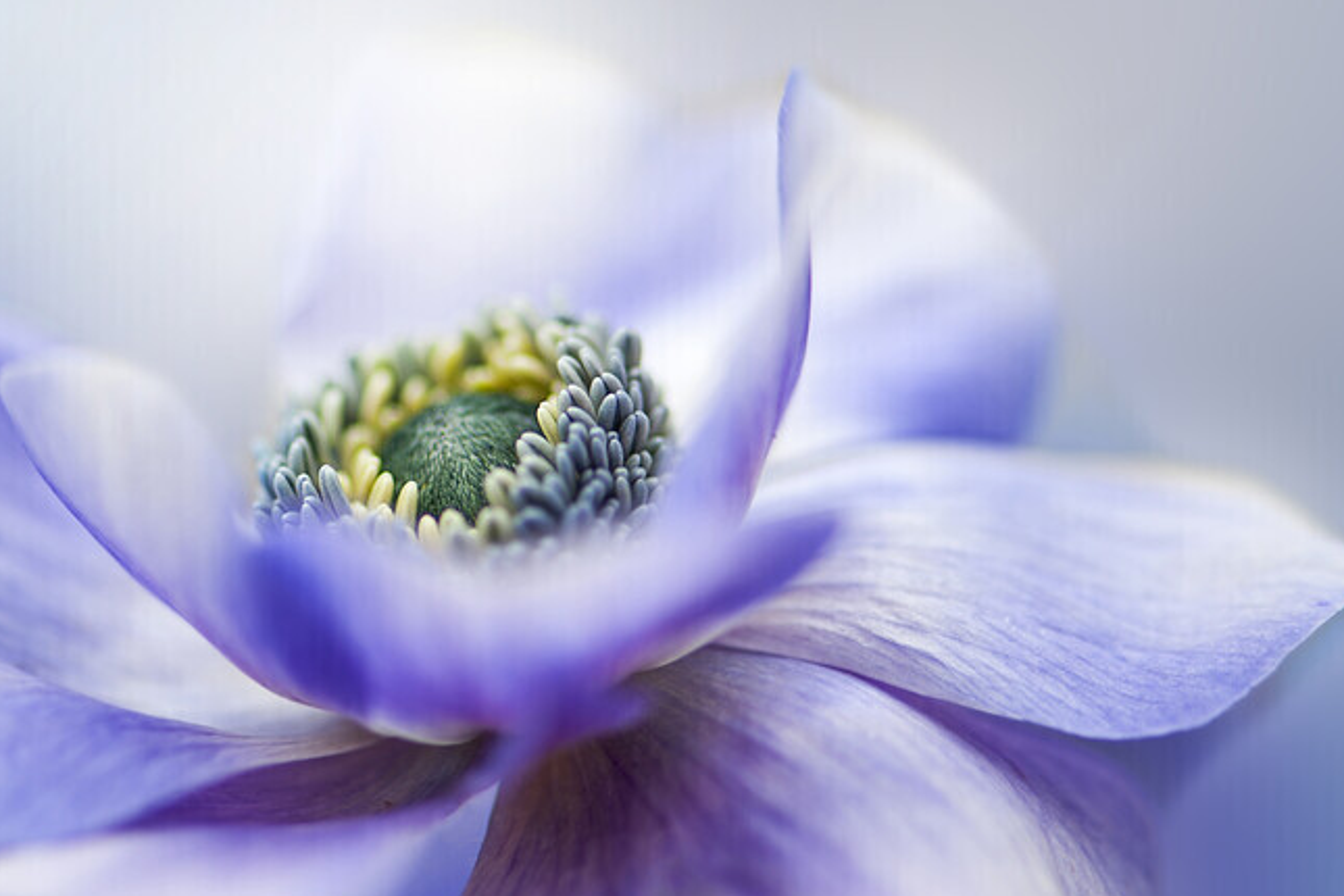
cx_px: 640
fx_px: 4554
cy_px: 396
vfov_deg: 11.2
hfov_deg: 16.8
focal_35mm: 122
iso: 200
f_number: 3.5
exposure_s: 1/800
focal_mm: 105
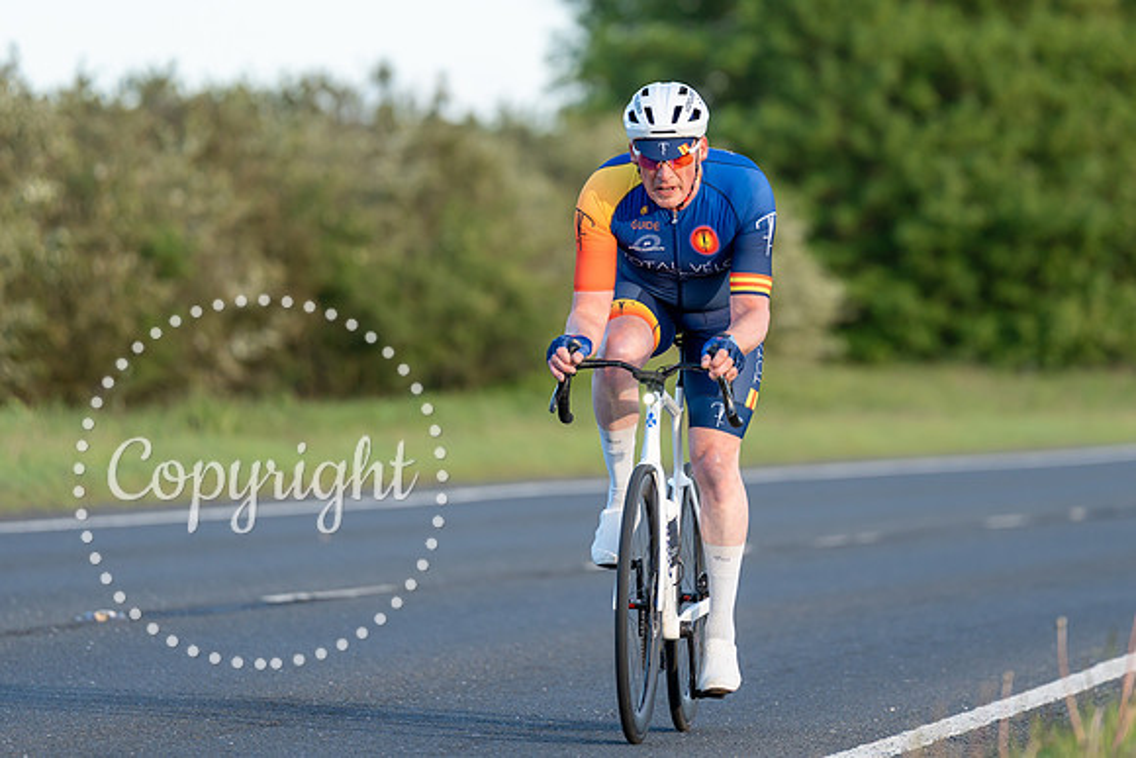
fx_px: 9795
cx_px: 742
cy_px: 187
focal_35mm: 310
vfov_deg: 4.4
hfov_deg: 6.6
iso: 320
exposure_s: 1/1000
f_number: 2.8
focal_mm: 200
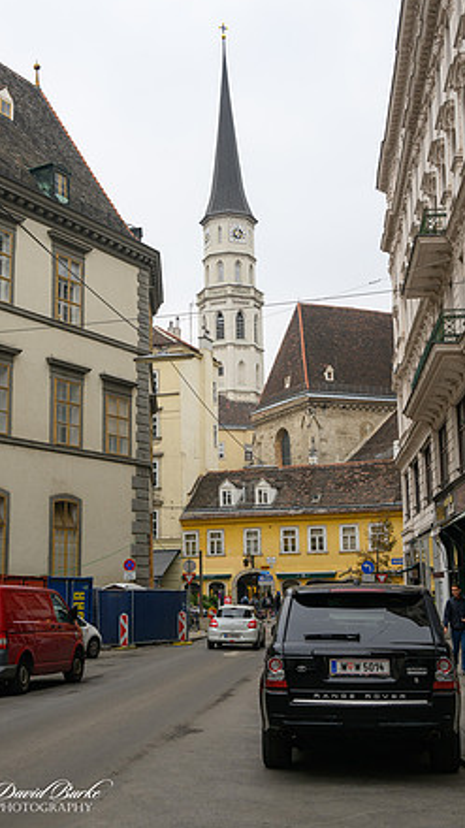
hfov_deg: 26.5
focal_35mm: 45
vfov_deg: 45.5
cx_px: 235
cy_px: 410
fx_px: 988
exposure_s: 1/250
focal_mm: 42
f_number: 8
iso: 320
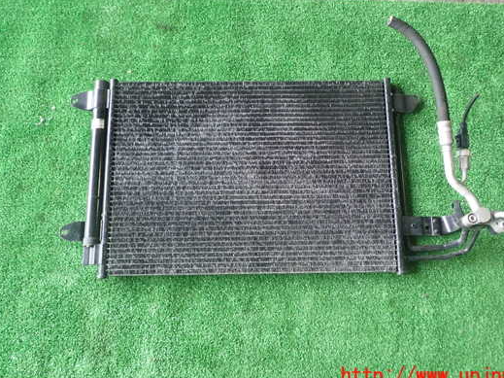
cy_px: 170
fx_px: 539
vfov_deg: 38.6
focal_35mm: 37
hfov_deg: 50.1
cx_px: 269
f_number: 2.4
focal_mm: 5.79
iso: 160
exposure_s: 1/60
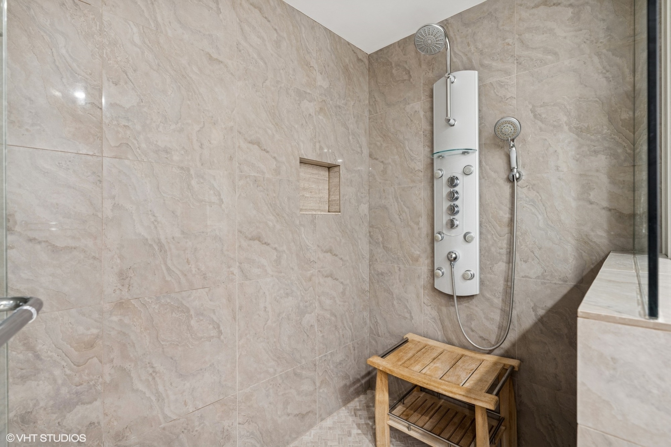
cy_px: 224
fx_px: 317
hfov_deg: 93.3
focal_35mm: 17
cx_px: 336
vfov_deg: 70.4
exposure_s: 1/6
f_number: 8
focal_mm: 17
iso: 200
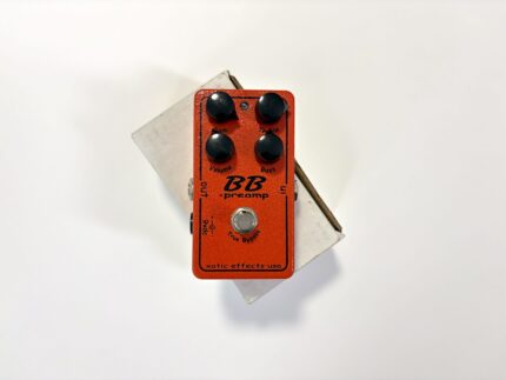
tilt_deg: -84.6
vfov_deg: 53.1
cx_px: 253
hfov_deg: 67.3
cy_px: 190
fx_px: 380
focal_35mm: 26
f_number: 1.6
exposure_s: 1/50
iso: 160
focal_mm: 5.96
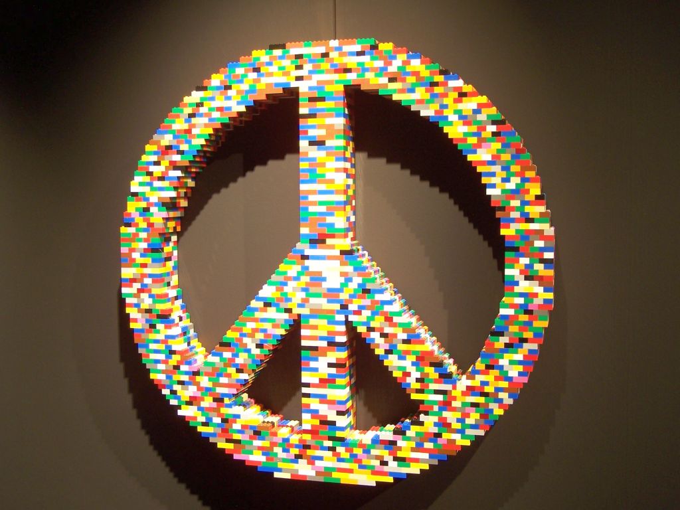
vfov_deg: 33.6
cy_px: 255
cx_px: 340
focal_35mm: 43
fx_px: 845
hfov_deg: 43.9
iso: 80
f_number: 2.9
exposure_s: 1/3
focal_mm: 7.1
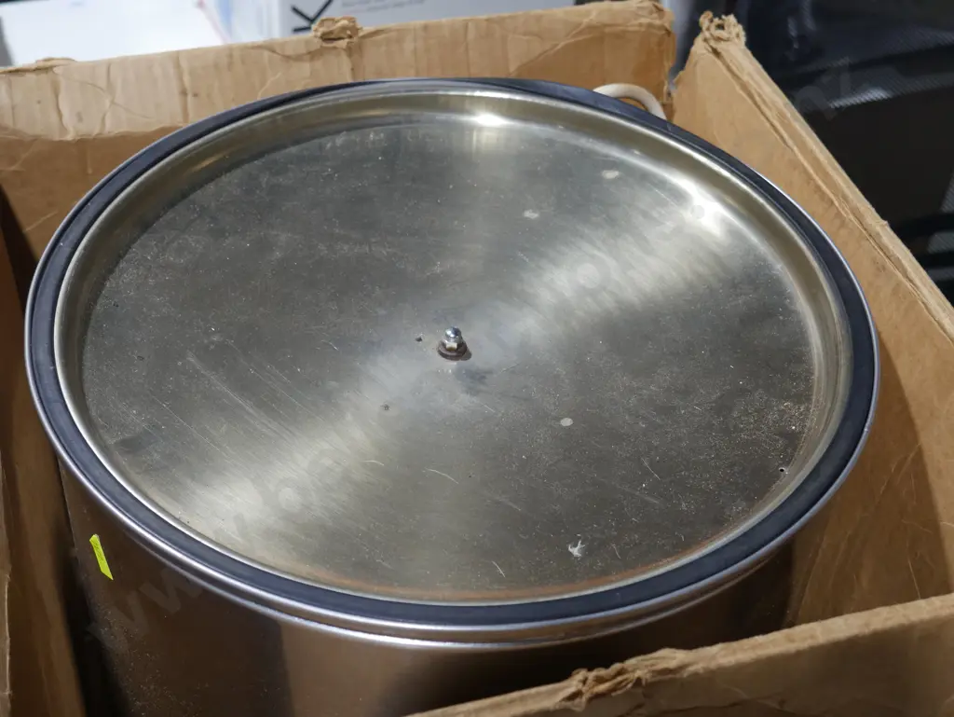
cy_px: 358
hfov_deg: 38.2
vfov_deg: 29.1
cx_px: 477
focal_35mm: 50
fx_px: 1379
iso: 400
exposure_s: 1/60
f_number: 5.3
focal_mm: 25
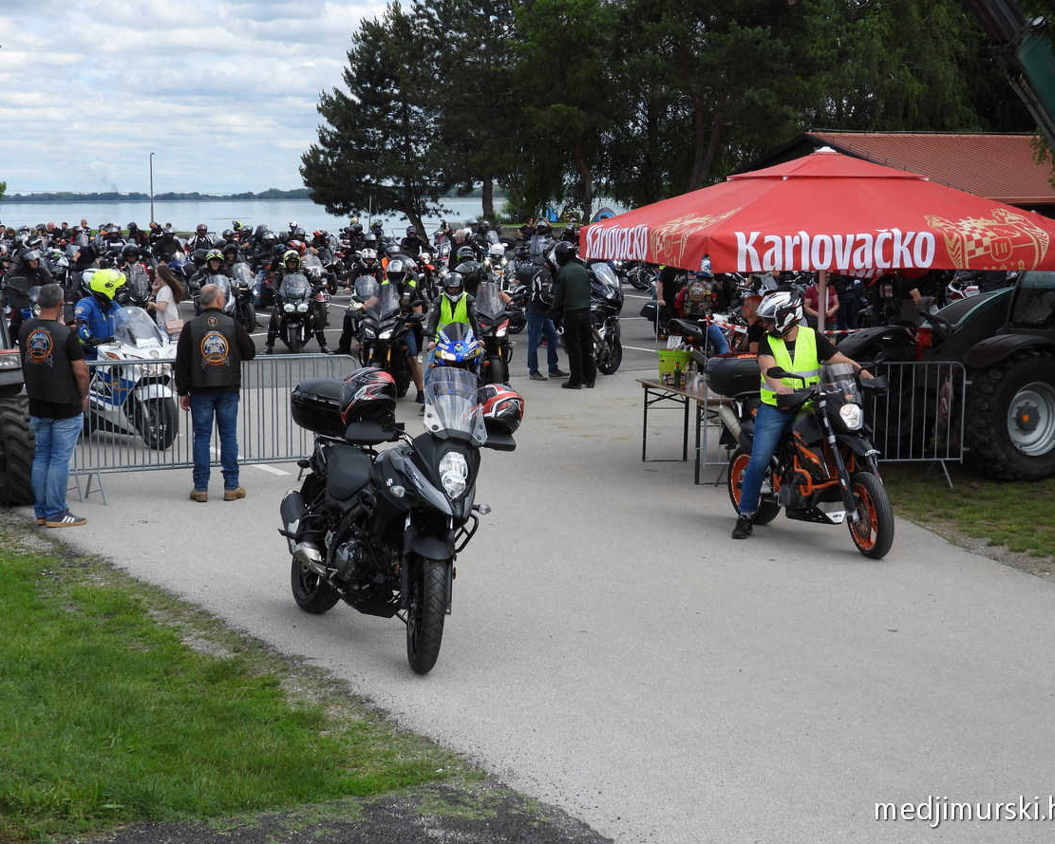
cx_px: 514
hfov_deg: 32.5
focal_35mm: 58
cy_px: 421
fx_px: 1811
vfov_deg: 26.2
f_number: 3.5
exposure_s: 1/1000
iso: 100
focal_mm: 9.8
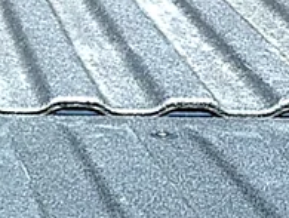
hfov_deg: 16.0
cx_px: -160
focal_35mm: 111
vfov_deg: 13.1
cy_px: -39
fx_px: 928
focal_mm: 6.86
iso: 80
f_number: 1.78
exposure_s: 1/1499
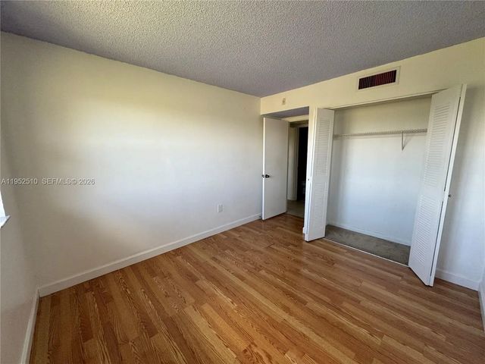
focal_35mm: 14
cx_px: 242
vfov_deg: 85.7
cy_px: 182
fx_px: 196
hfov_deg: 102.1
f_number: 2.2
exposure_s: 1/99
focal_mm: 2.22
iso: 160
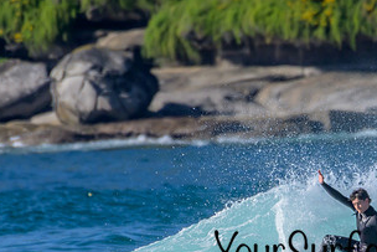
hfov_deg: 1.1
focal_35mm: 1905
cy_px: 239
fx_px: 19958
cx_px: 342
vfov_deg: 0.7
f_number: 11
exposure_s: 1/2000
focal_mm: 1000
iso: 800
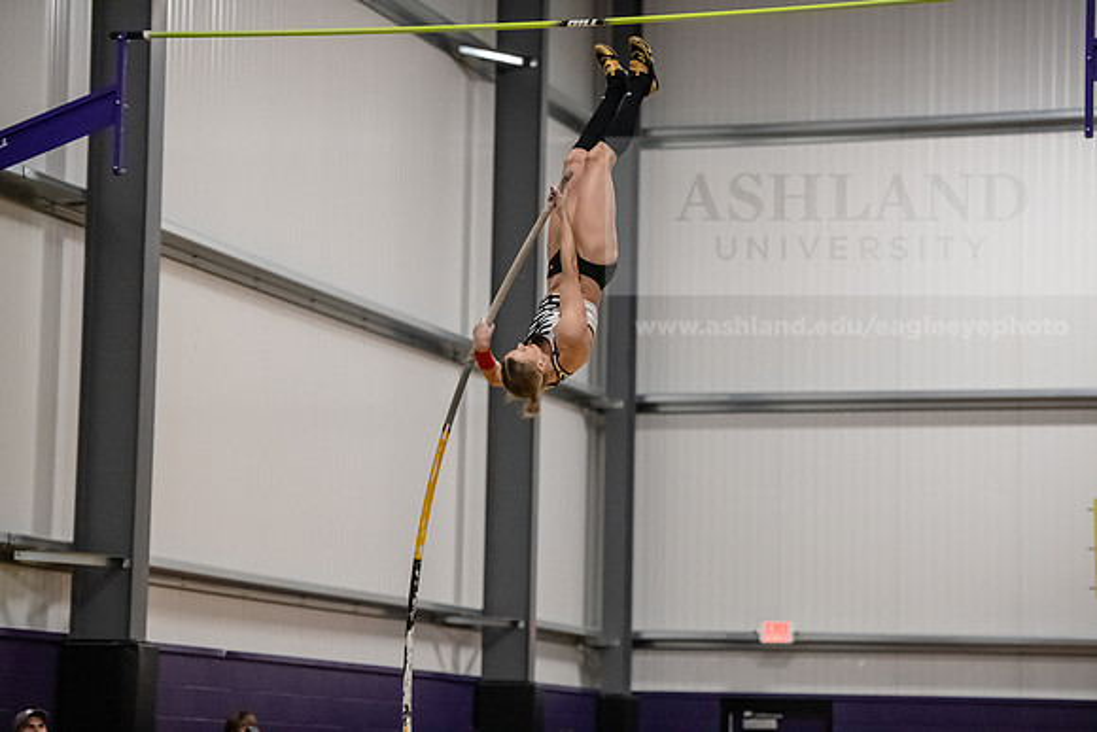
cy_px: 366
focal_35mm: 120
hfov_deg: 17.1
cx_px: 548
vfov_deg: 11.4
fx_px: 3657
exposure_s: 1/1000
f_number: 2.8
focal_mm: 120
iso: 6400
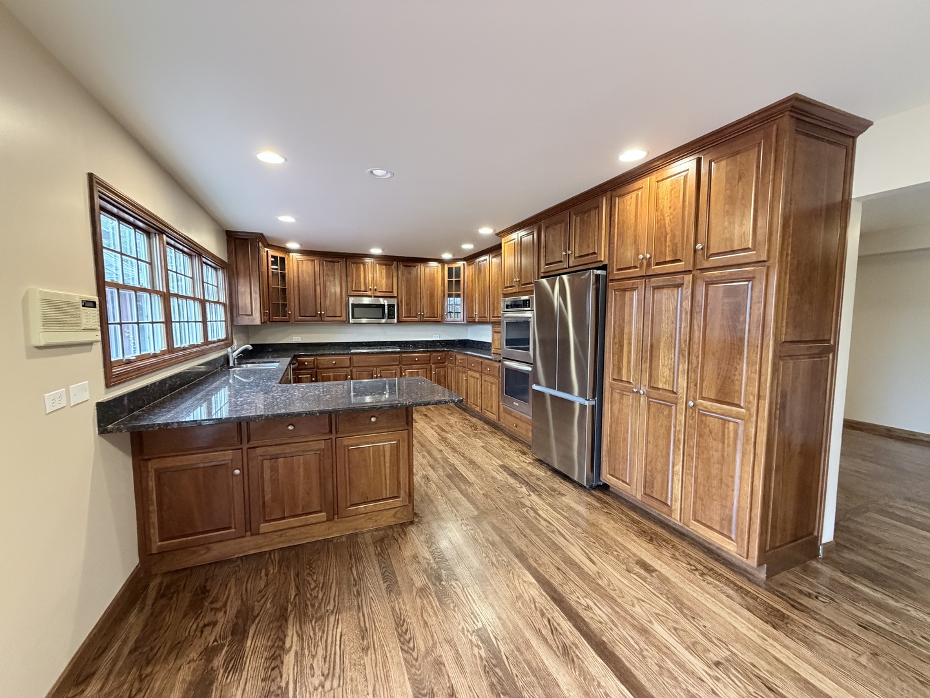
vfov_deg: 85.7
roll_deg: +0.7
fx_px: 376
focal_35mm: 14
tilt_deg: -5.6
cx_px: 465
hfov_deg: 102.1
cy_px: 349
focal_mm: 2.22
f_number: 2.2
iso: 500
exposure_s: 1/60
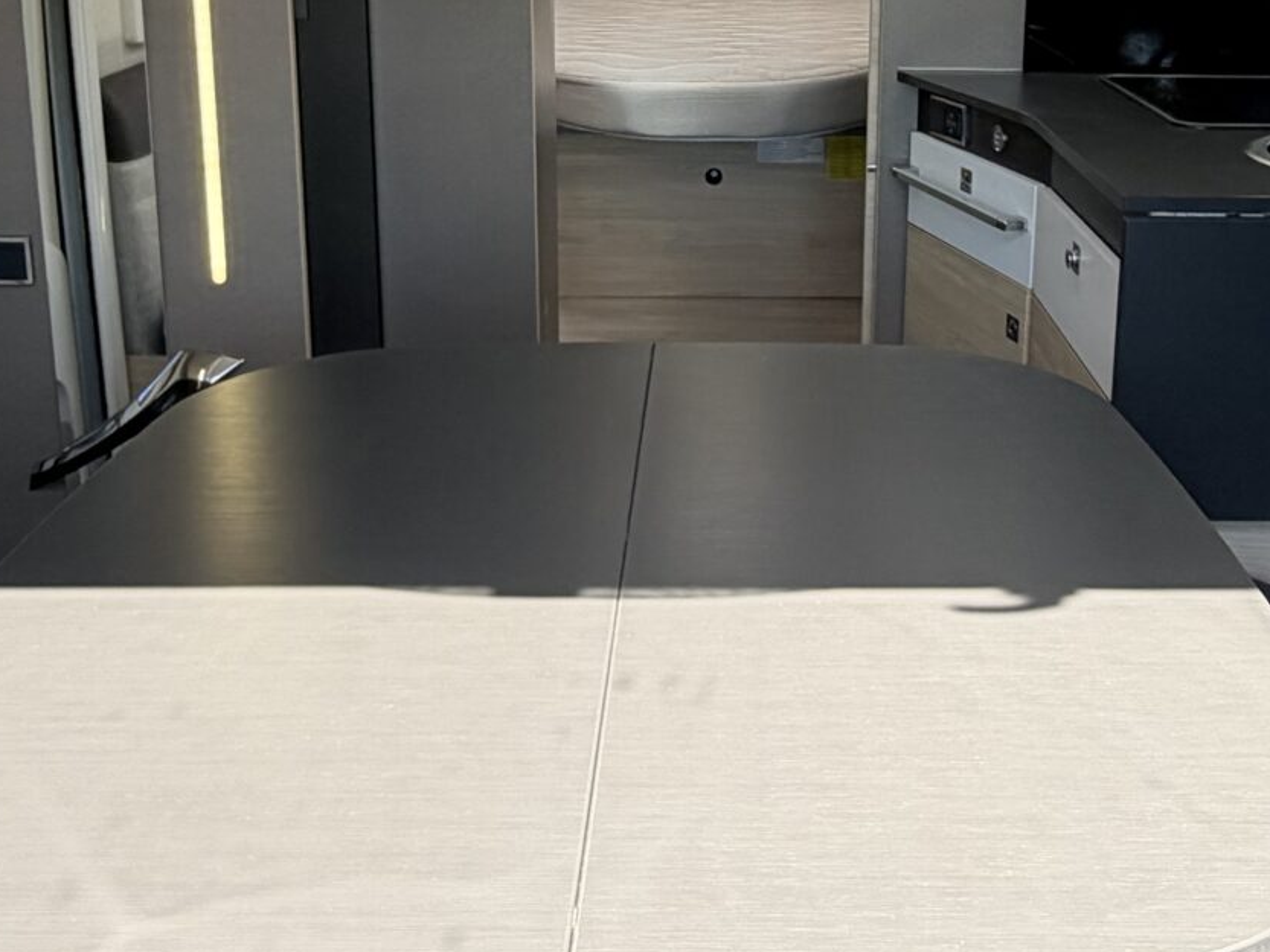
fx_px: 1578
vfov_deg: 32.7
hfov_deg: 43.8
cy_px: 192
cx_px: 710
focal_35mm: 43
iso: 64
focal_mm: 2.22
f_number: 2.2
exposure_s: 1/121
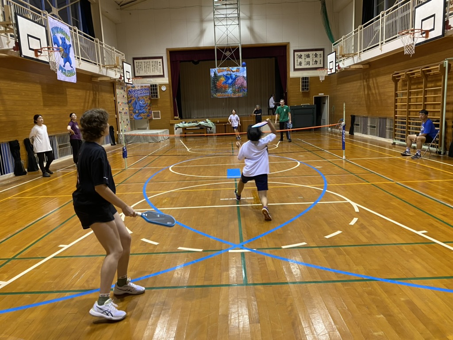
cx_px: 226
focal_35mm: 26
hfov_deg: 67.3
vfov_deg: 53.1
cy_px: 170
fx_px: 340
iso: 160
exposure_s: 1/60
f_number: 1.8
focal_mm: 4.25
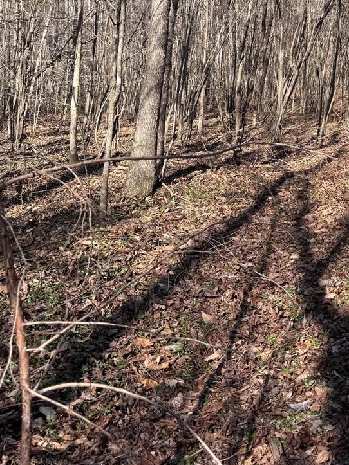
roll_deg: -2.2
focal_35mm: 51
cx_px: 324
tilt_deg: -4.7
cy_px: 130
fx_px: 686
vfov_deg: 36.8
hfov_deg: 27.4
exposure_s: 1/1285
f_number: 1.78
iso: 80
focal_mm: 6.76
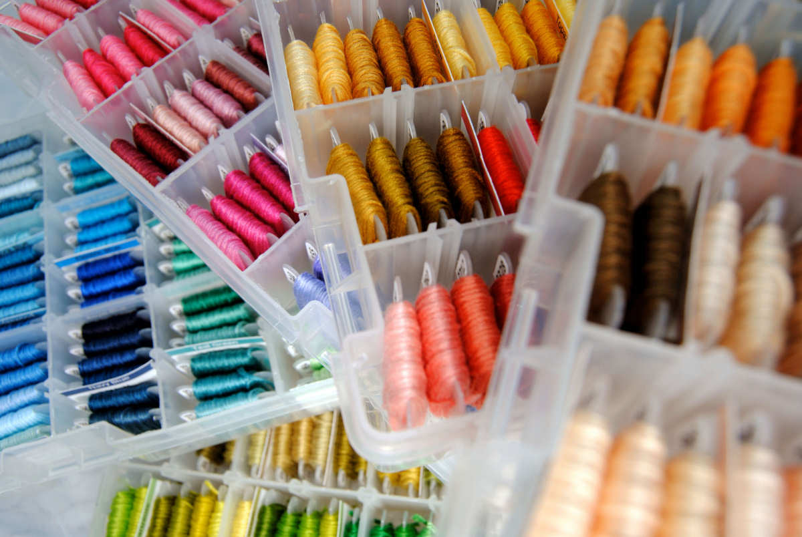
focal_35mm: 30
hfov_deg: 61.9
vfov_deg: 43.7
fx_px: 669
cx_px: 401
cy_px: 268
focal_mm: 20
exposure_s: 1/60
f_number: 6.3
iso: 200
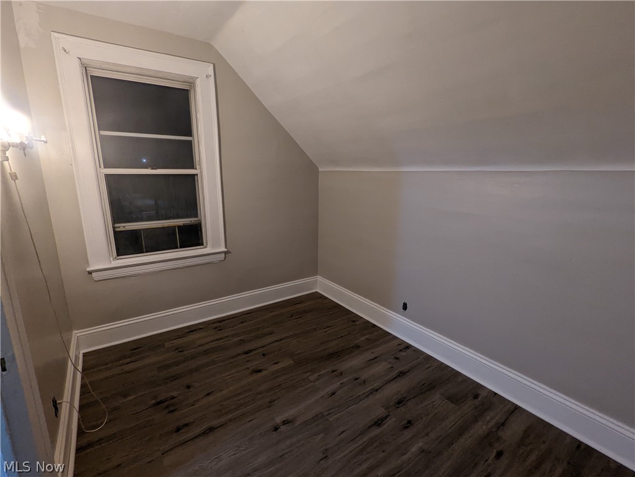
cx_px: 318
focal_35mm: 16
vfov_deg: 78.2
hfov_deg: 94.4
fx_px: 294
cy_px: 238
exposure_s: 1/30
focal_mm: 2.35
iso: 269
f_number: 2.2
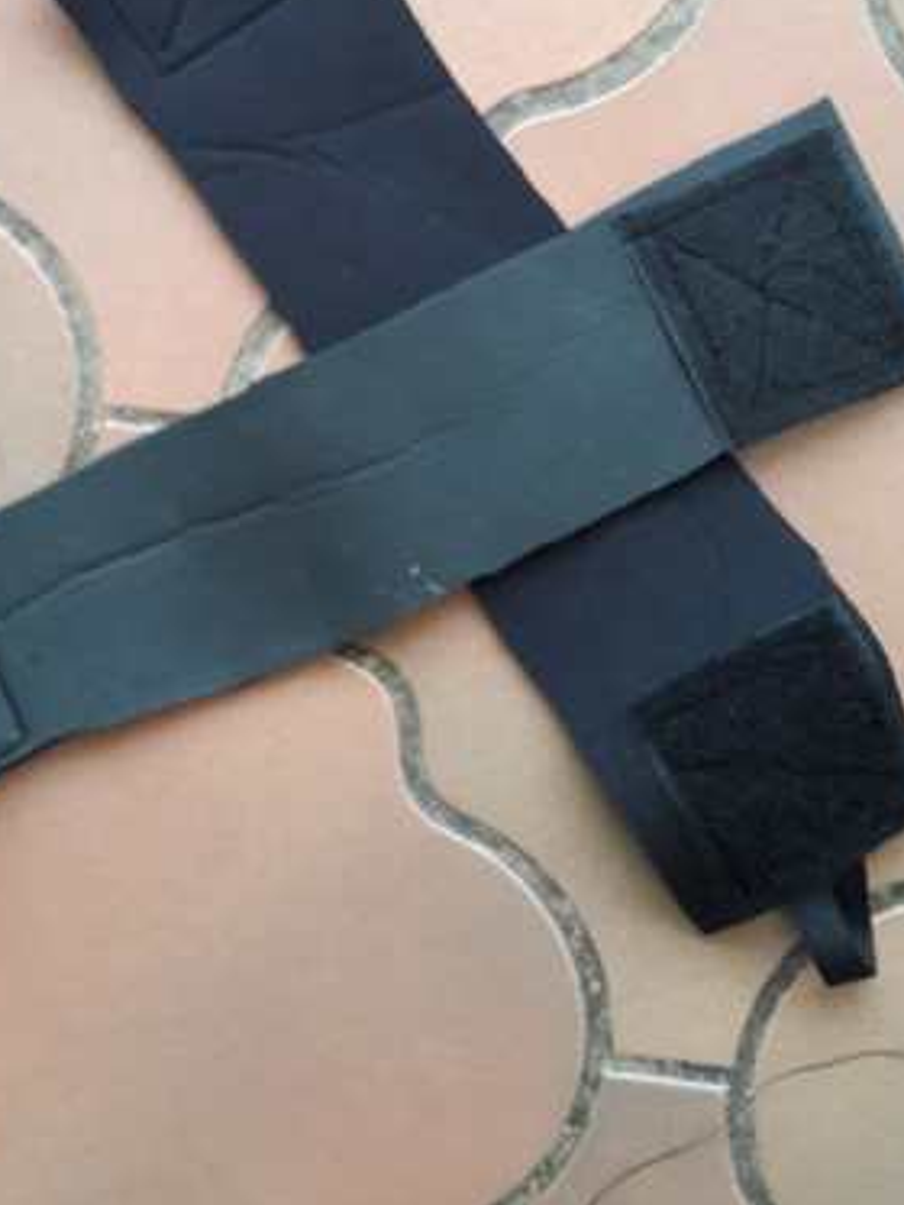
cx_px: 349
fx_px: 1740
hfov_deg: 29.0
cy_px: 328
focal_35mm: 50
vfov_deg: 37.4
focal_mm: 3.7
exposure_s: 1/17
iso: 250
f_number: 1.9
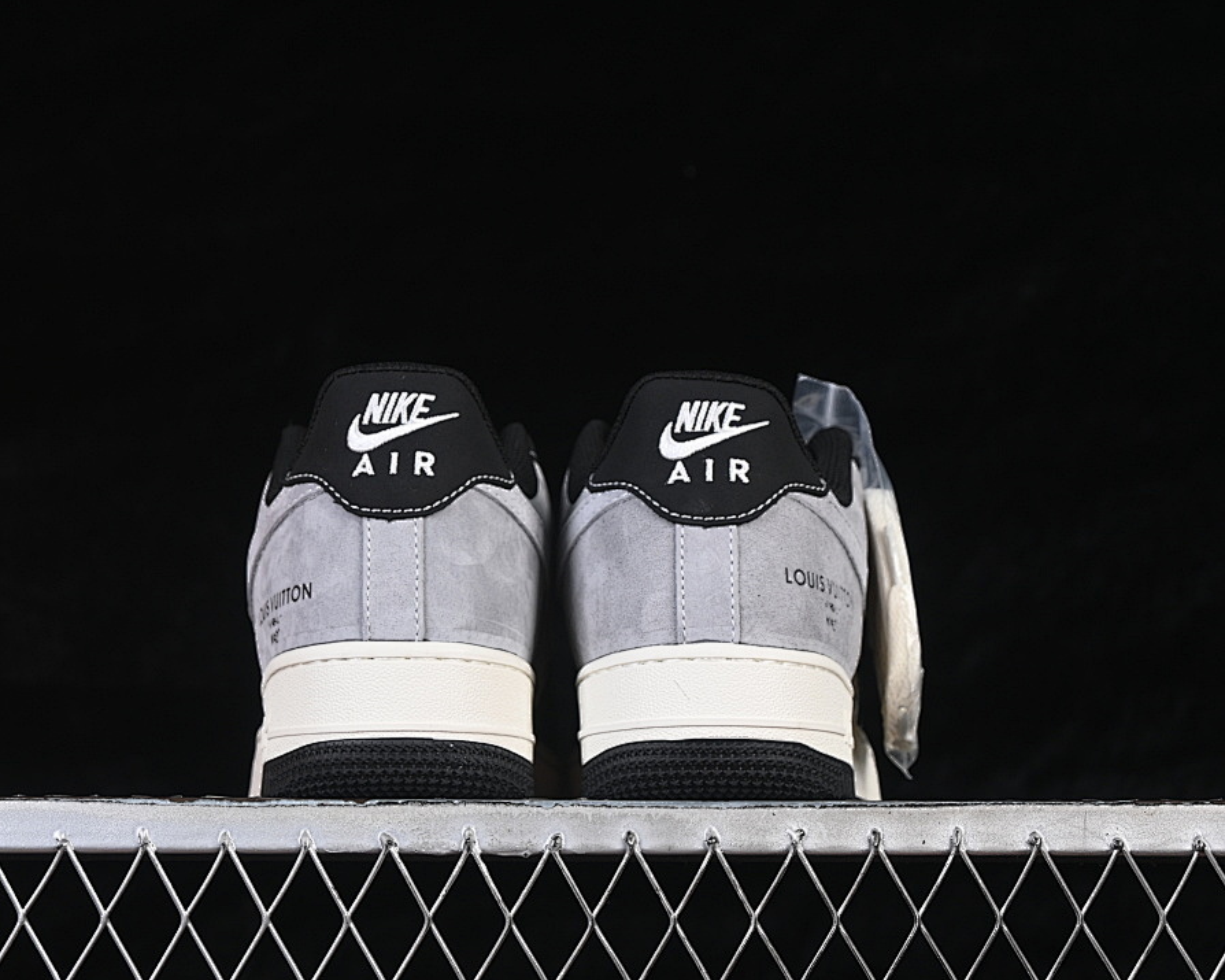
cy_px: 489
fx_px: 3081
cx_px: 563
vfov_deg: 18.1
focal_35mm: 85
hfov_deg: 22.5
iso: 160
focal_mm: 50
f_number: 7.1
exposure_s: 1/60
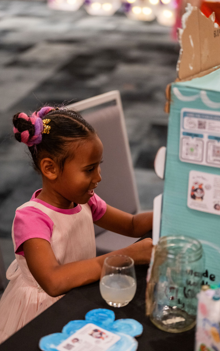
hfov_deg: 18.1
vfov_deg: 28.6
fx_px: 691
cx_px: 106
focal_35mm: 72
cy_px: 176
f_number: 2.8
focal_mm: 70
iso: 2000
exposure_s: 1/125
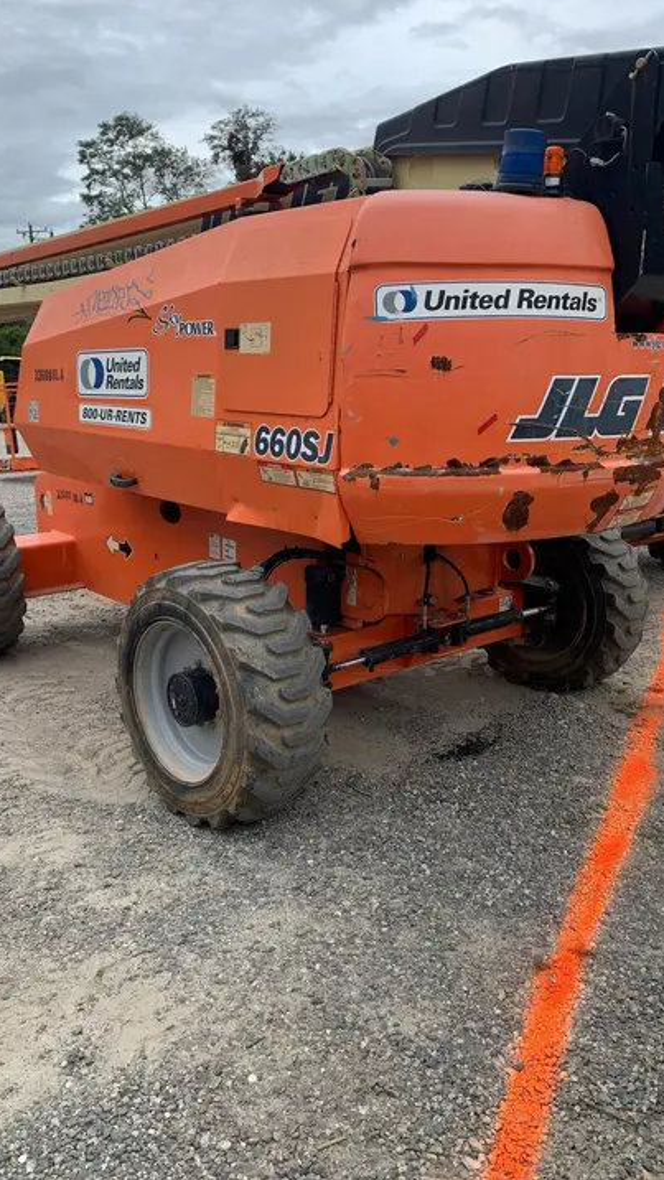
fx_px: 907
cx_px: 311
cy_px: 578
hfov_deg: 40.2
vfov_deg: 66.1
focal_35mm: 29
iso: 25
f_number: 1.8
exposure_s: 1/236
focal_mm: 4.25
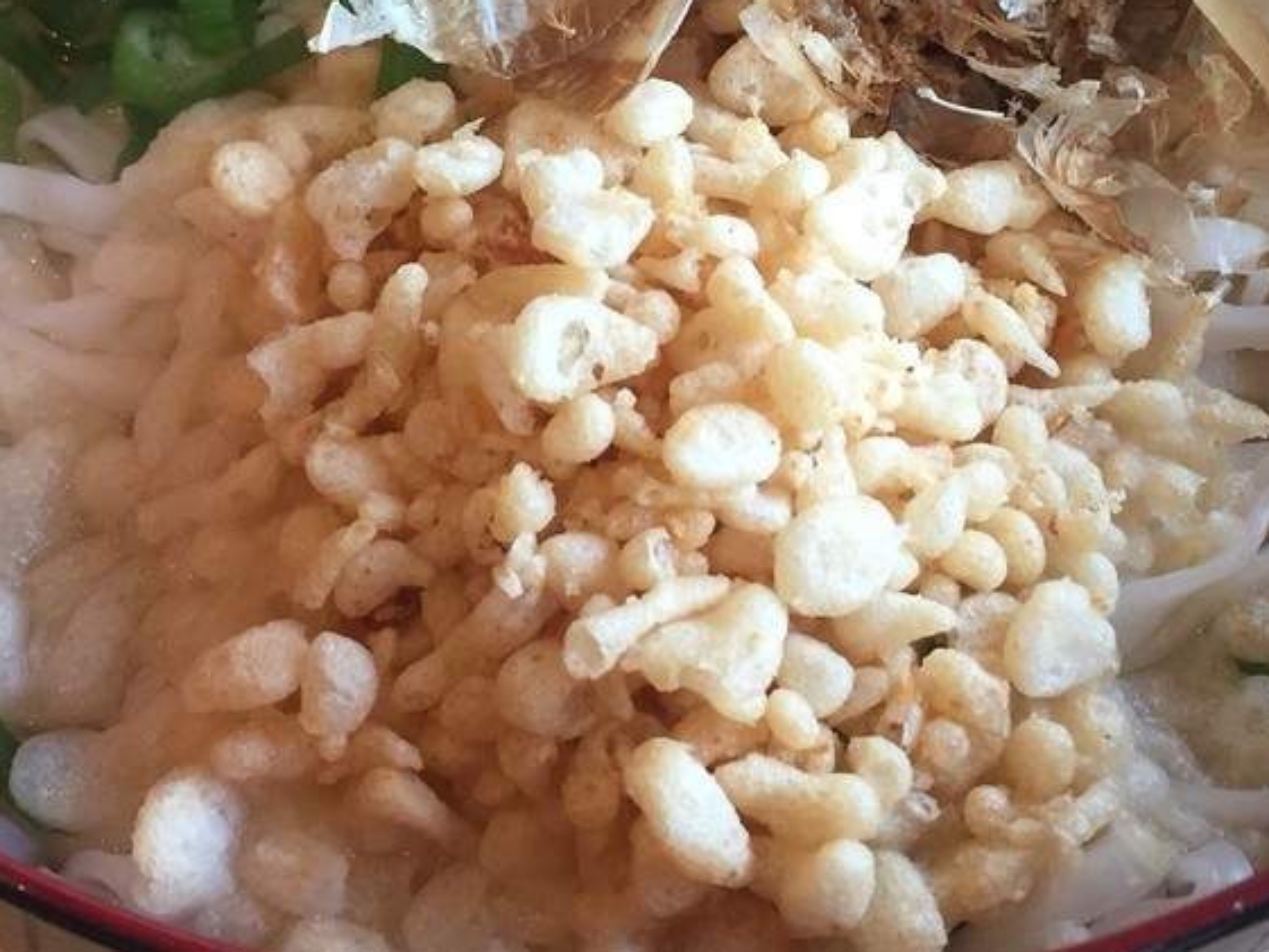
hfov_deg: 31.2
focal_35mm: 62
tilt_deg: -52.5
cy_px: 138
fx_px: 2273
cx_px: 663
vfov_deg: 23.2
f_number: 2.2
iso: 50
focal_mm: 4.15
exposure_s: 1/30
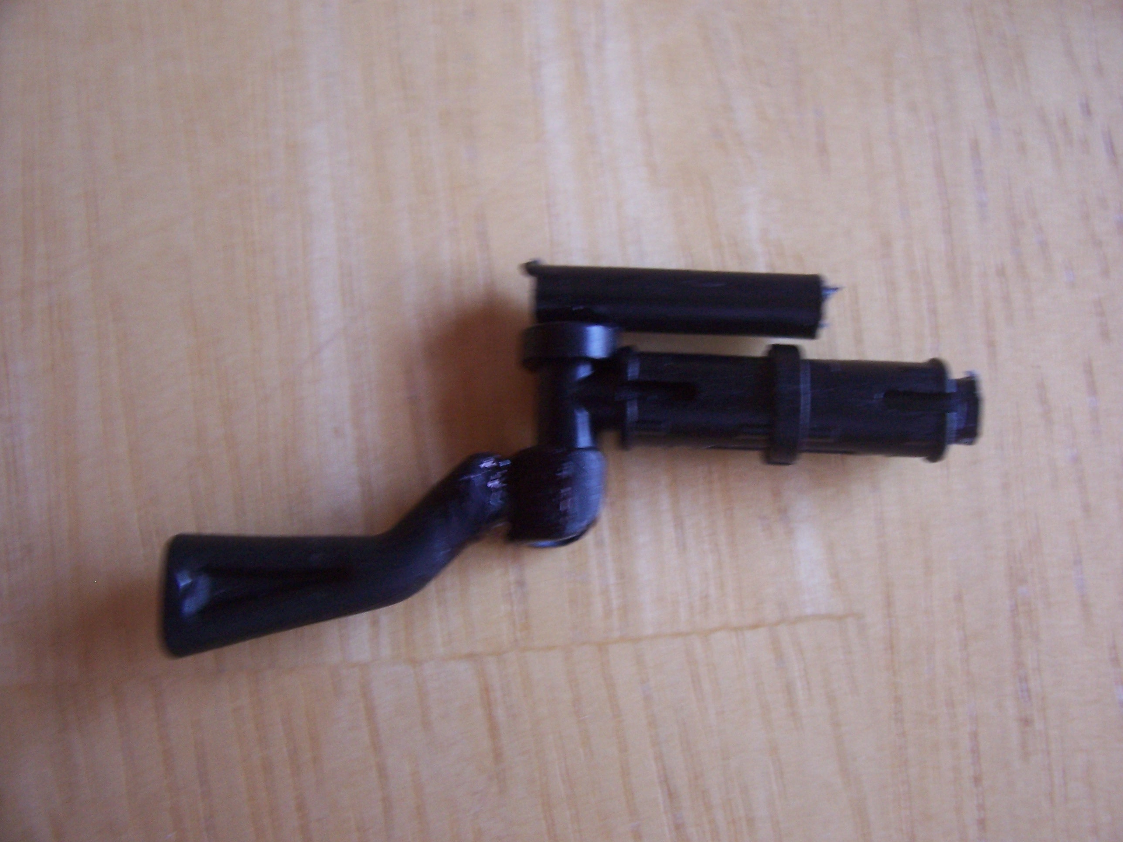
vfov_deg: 41.8
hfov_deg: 54.0
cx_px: 562
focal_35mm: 34
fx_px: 1103
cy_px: 421
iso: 160
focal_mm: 5.6
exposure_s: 1/15
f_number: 2.7
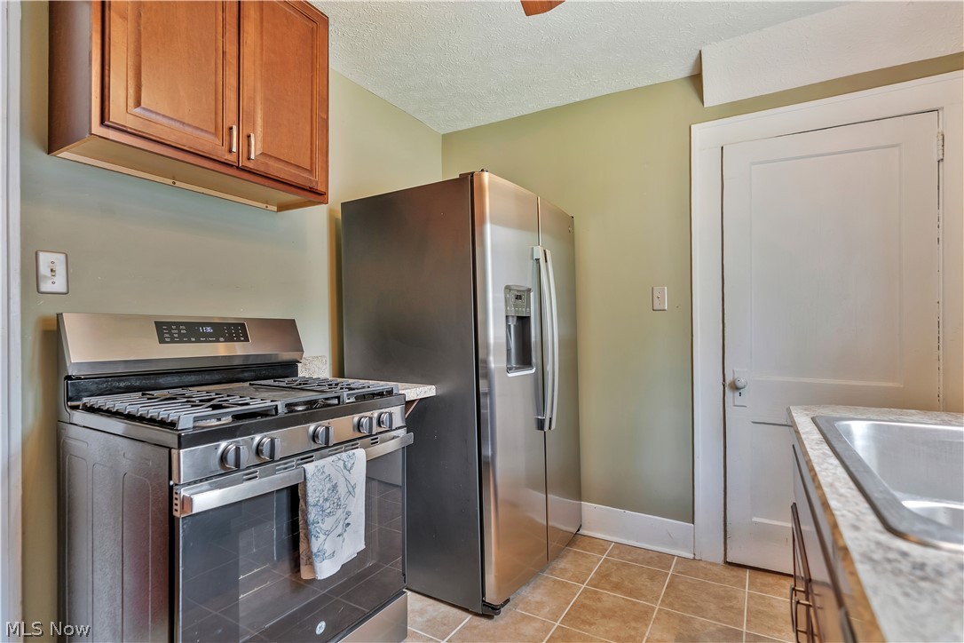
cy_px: 322
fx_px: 428
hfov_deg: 96.7
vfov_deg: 73.7
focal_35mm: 16
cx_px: 482
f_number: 3.5
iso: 400
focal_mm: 16
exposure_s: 1/40
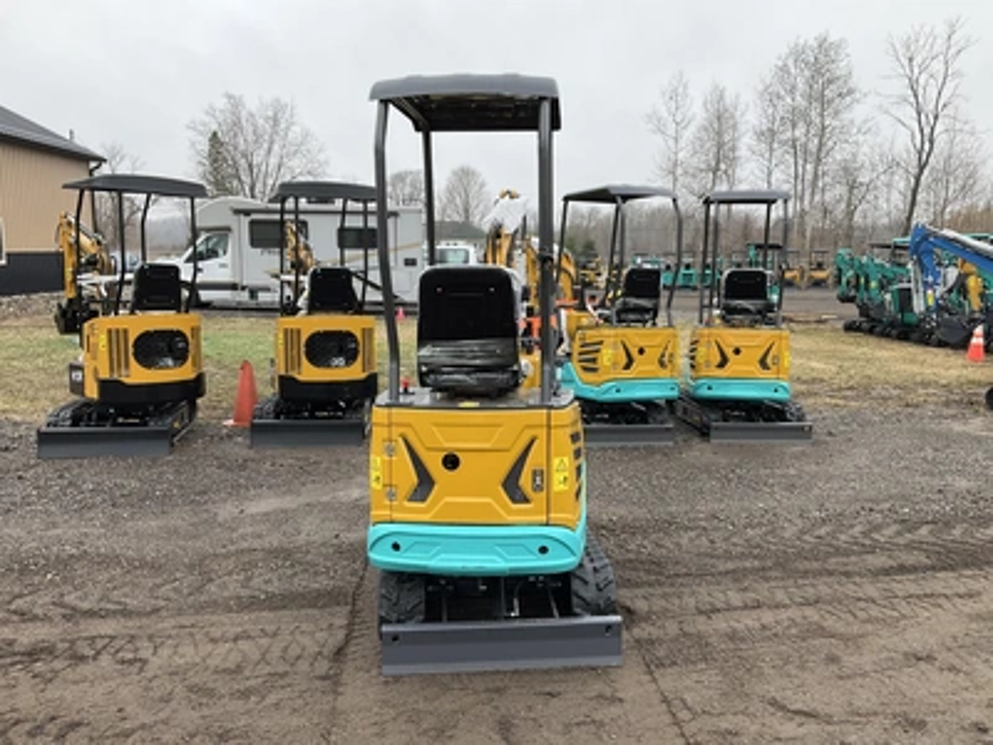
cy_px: 372
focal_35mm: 29
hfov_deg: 61.7
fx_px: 832
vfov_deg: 48.2
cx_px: 496
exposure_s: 1/383
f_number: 1.8
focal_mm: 3
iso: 25
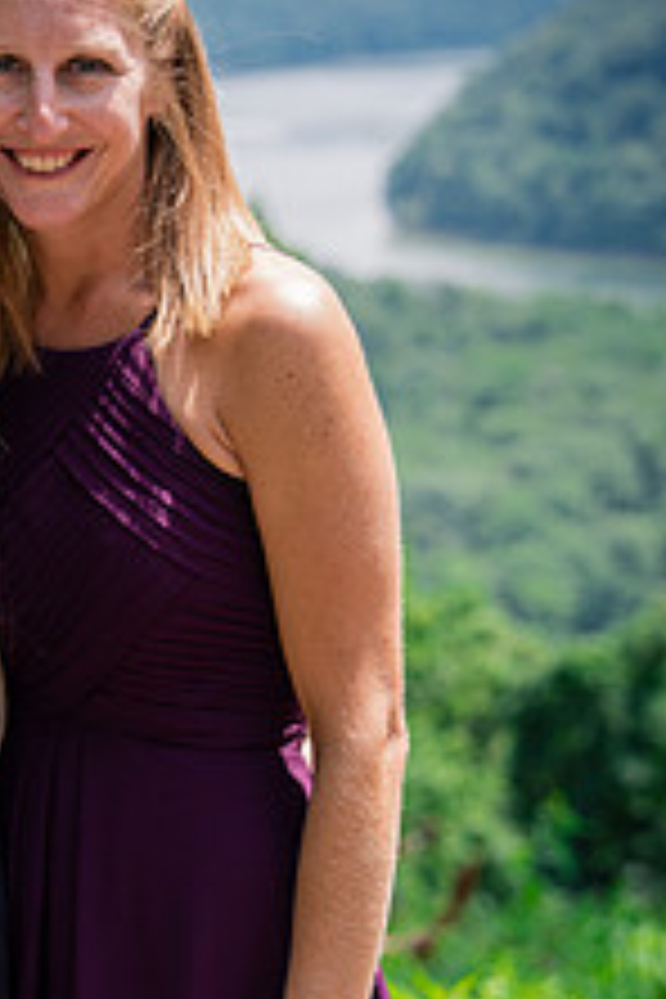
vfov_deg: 14.4
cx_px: 4
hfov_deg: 9.6
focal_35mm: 142
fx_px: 3940
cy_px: 603
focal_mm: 70
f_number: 4
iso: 400
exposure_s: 1/800
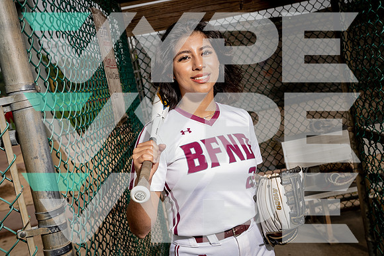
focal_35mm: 44
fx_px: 469
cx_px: 192
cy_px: 128
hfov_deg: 44.5
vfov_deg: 30.5
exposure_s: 1/250
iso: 100
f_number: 8
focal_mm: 44
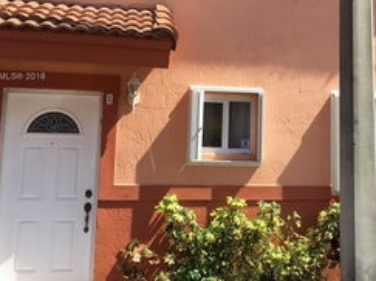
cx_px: 244
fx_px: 554
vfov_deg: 28.2
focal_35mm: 51
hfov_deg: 37.2
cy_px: 77
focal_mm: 4.15
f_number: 2.2
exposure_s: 1/1166
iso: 25
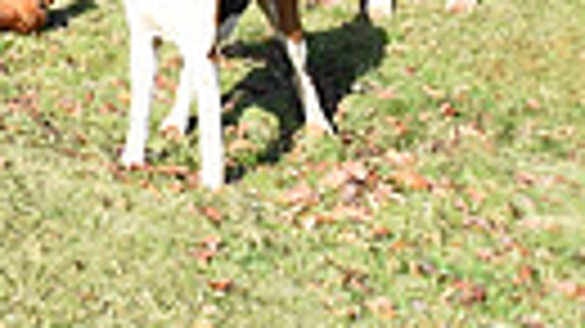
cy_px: -508
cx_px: -666
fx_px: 2310
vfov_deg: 7.5
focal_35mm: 149
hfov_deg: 12.4
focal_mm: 32
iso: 100
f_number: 5.6
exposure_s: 1/200
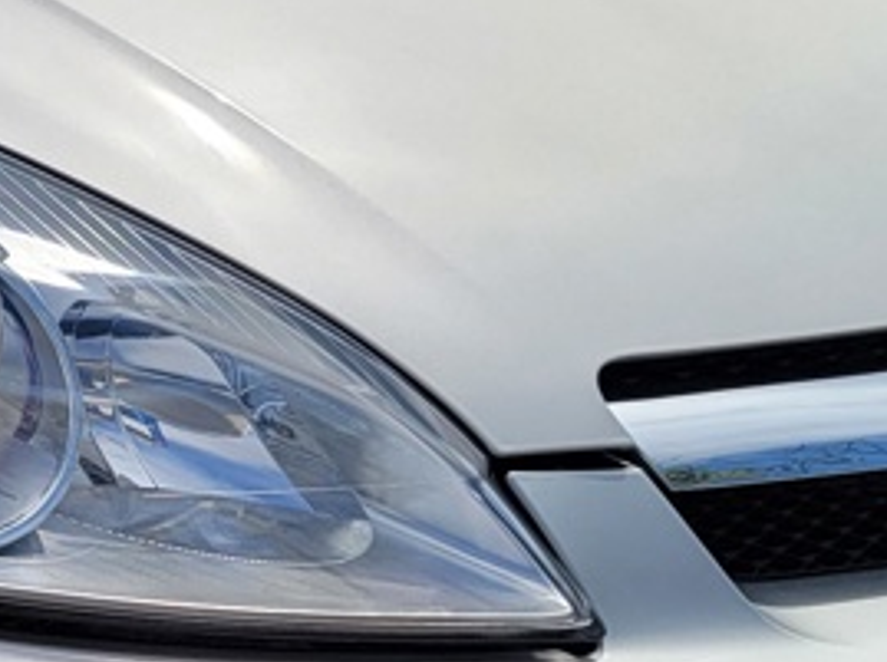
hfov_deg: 14.0
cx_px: -346
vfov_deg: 11.0
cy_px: 287
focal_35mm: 134
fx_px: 3429
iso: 20
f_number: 1.8
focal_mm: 7
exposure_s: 1/1580
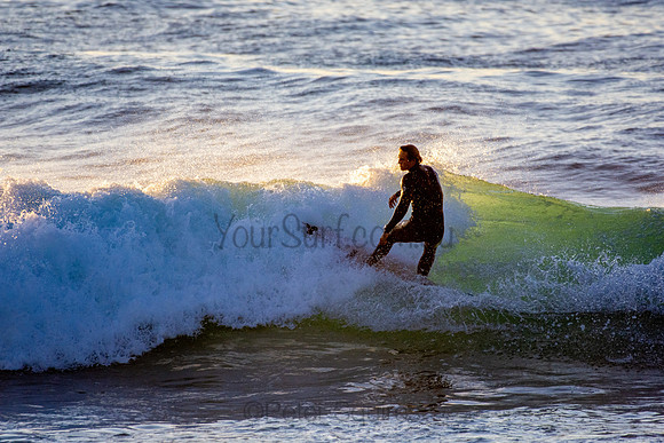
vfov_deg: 1.8
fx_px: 13836
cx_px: 332
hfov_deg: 2.7
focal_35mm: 750
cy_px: 222
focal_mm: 500
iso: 720
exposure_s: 1/2000
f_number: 5.6
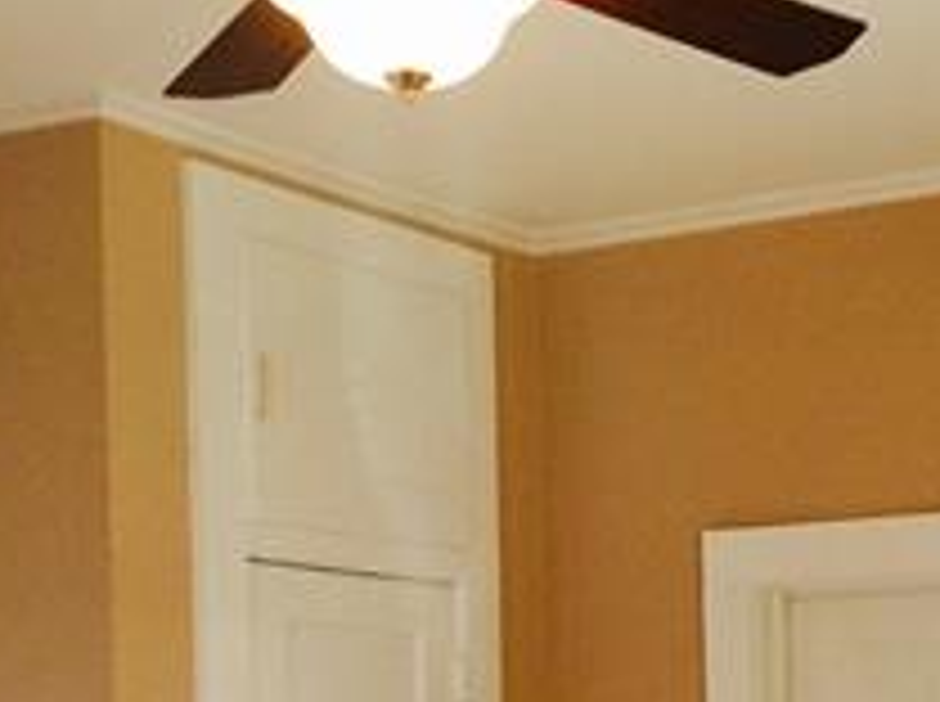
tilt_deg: +0.6
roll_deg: +0.9
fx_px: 2413
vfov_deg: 15.9
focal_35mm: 89
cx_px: 810
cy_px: 855
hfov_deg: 21.6
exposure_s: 1/30
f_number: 2.2
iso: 50
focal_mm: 4.15
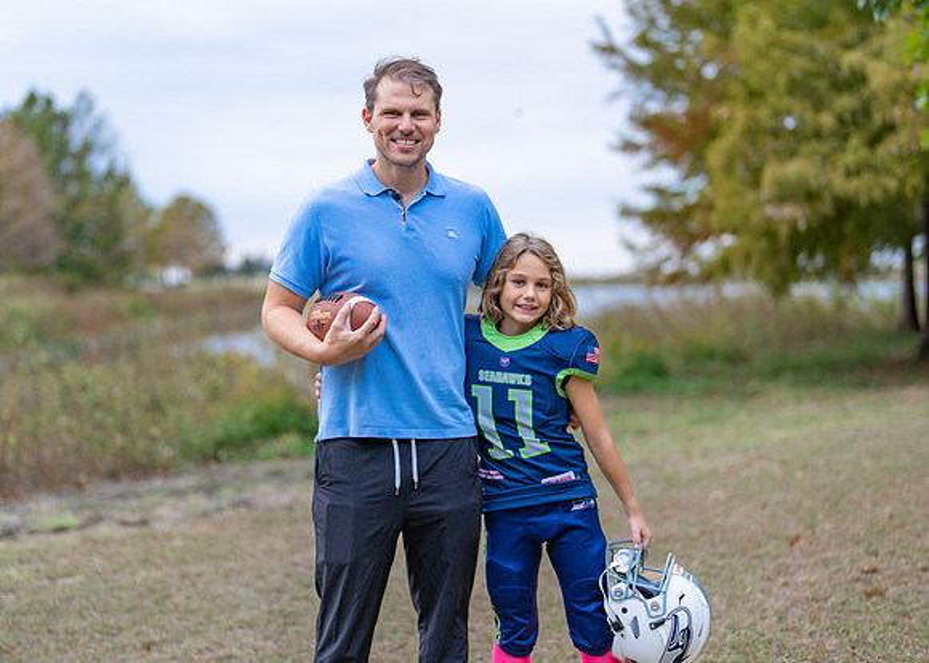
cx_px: 429
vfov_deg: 23.3
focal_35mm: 61
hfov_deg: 32.2
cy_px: 320
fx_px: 1610
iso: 100
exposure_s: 1/1000
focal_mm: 50
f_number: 1.2
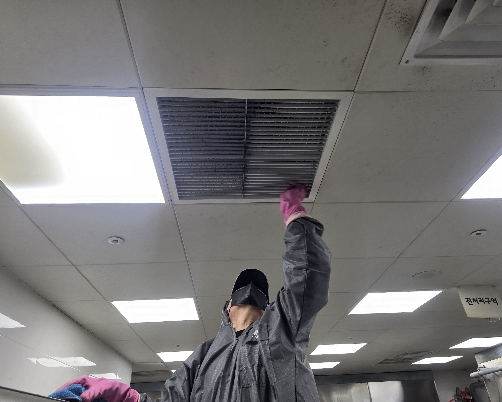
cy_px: 201
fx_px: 357
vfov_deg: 58.8
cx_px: 259
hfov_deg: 70.3
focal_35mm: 24
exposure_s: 1/120
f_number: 1.7
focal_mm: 6.3
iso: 80
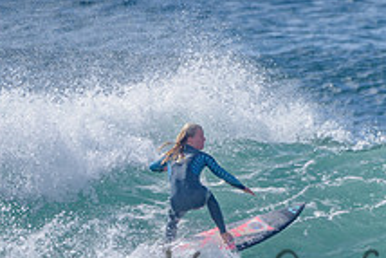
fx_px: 17810
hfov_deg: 1.2
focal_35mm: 1660
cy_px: 189
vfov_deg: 0.8
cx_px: 234
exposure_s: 1/2000
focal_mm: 500
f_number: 5.6
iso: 90
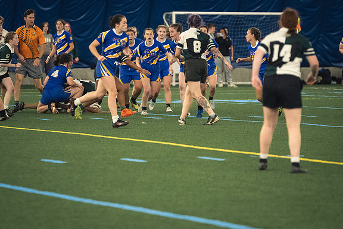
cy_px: 114
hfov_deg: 7.4
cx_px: 172
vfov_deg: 4.9
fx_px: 2658
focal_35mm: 279
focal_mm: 185
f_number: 2.8
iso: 9000
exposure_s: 1/500
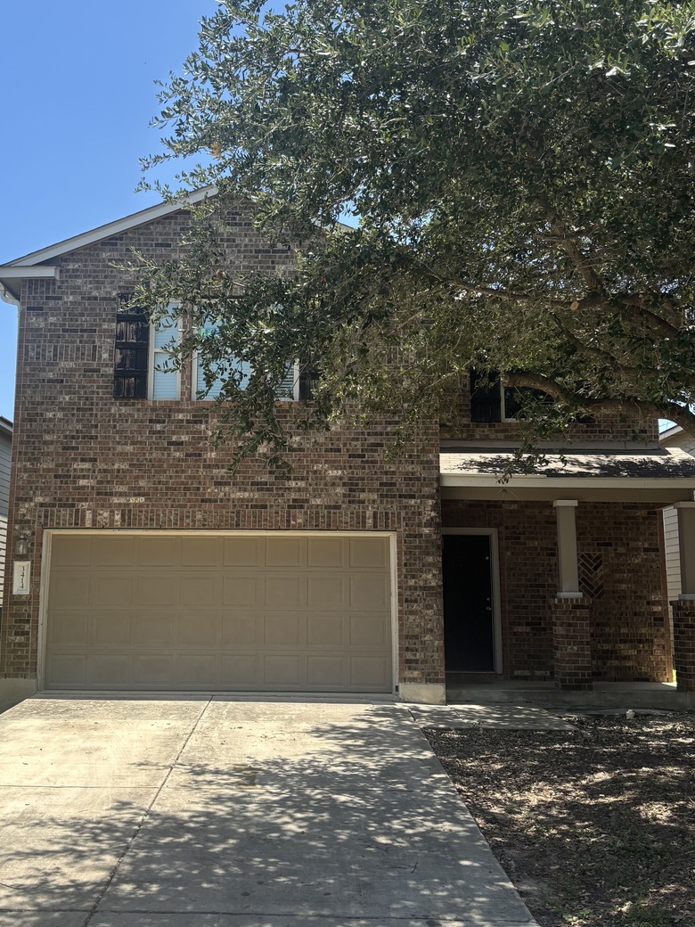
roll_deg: -2.2
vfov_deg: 51.3
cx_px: 283
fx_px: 964
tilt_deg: +10.6
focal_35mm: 36
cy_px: 426
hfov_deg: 39.5
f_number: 1.6
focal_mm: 5.96
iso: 50
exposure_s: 1/1667
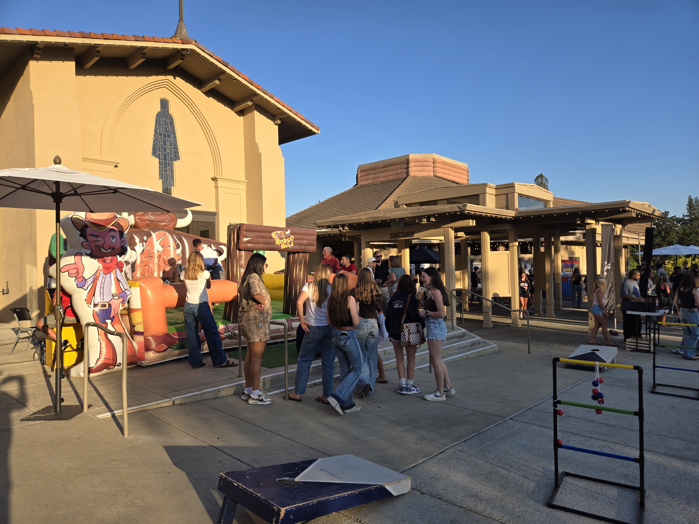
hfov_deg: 73.9
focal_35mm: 23
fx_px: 464
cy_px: 262
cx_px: 350
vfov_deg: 58.9
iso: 25
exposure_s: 1/994
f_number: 1.8
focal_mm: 5.4
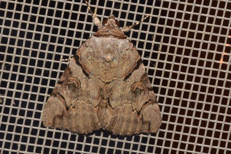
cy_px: 77
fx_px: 1347
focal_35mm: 210
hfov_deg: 9.8
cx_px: 116
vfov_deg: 6.5
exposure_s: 1/160
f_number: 16
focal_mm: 140
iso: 400
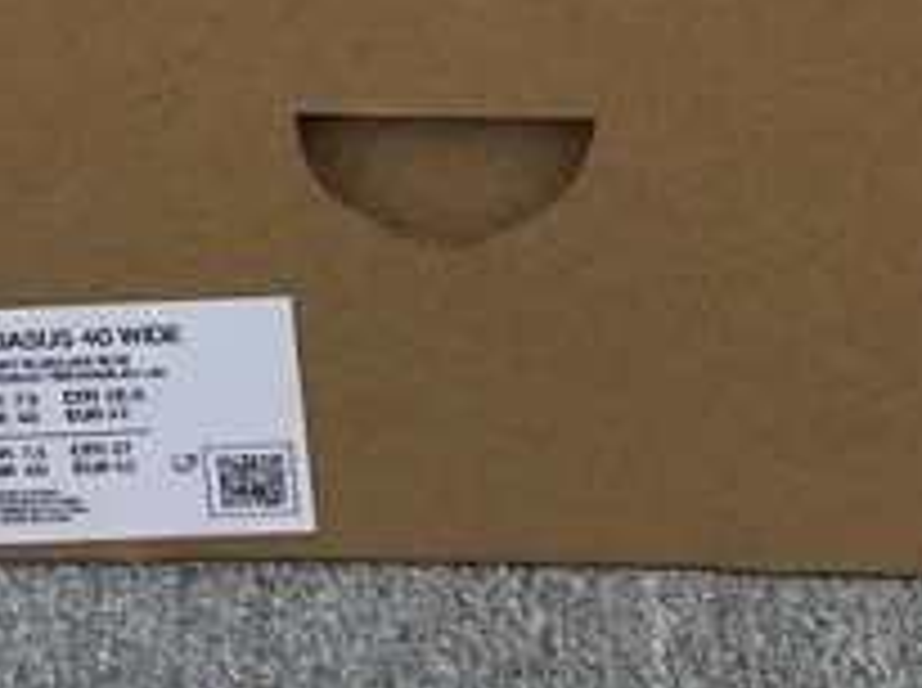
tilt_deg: -19.7
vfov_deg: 14.2
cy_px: -337
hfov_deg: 20.3
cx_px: 486
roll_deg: -0.6
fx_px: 2579
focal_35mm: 97
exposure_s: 1/550
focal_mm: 3.3
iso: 25
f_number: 2.4
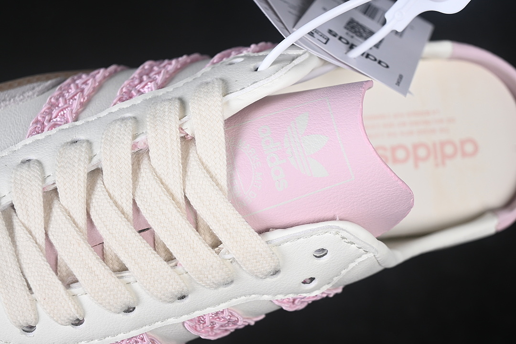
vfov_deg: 18.2
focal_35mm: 75
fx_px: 1075
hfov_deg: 27.0
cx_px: 258
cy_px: 172
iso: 160
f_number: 7.1
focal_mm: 50
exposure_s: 1/80
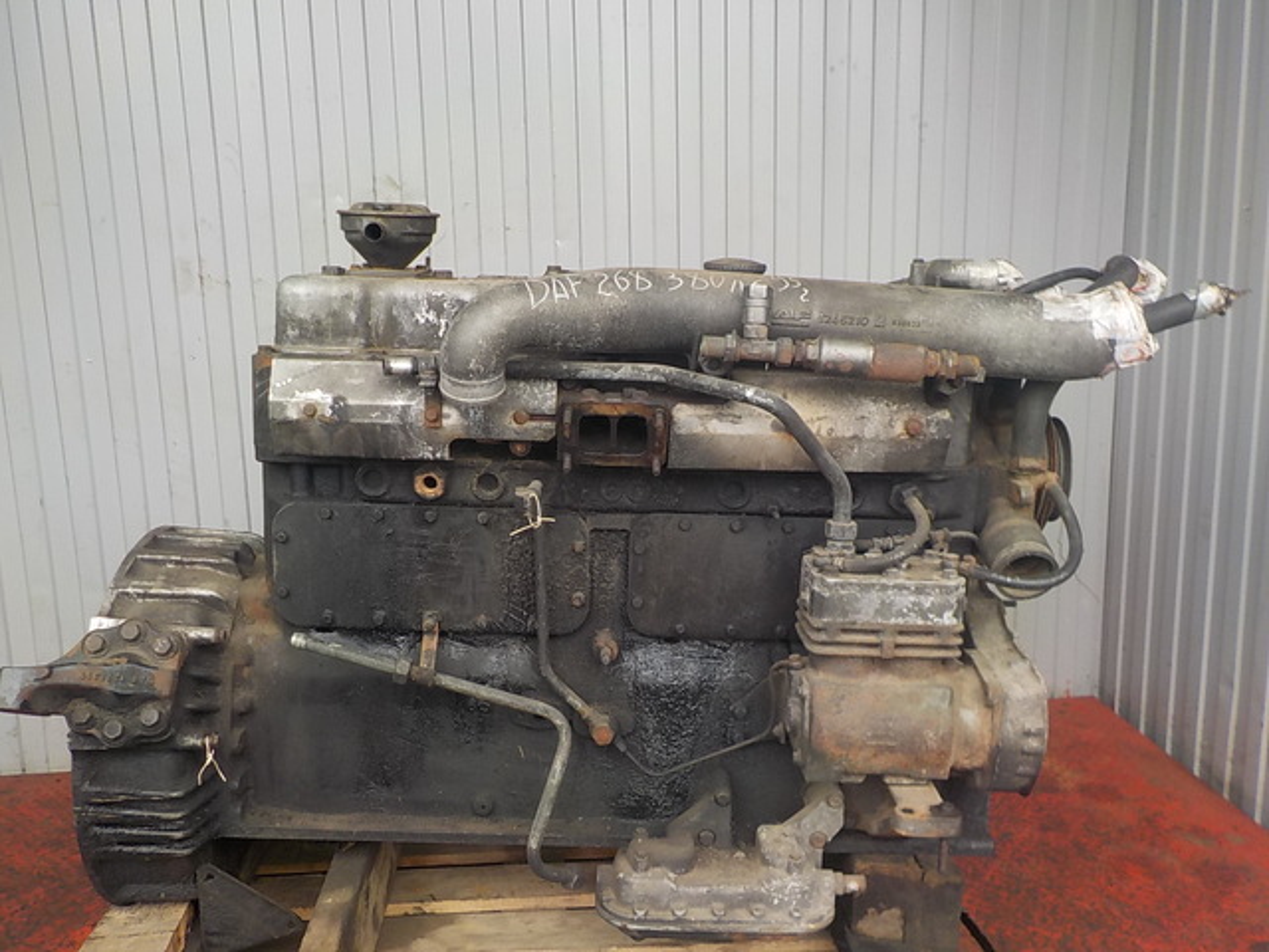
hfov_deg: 60.0
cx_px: 634
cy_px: 476
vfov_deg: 46.8
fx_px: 1100
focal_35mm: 30
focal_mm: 4.1
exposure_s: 1/40
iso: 125
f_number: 3.3
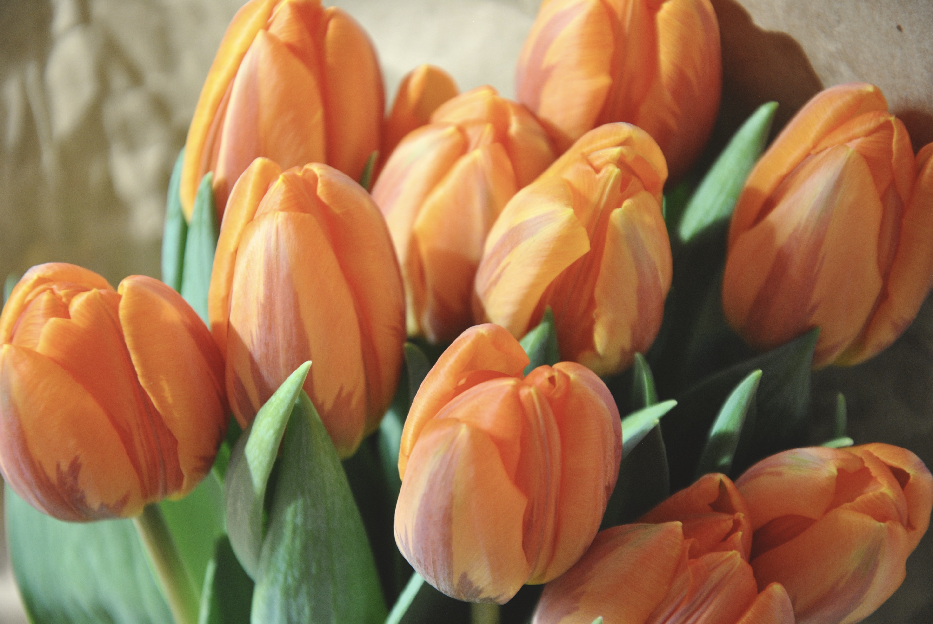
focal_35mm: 158
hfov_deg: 13.0
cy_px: 312
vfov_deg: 8.7
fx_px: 4087
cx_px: 466
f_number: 5.6
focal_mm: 105
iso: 400
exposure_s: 1/30
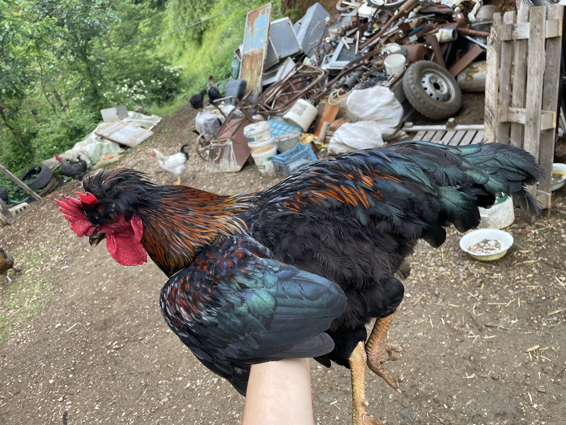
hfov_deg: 67.3
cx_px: 283
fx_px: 425
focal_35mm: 26
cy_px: 212
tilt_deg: -22.1
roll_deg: +17.9
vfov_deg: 53.1
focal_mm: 4.2
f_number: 1.6
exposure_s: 1/103
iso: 125
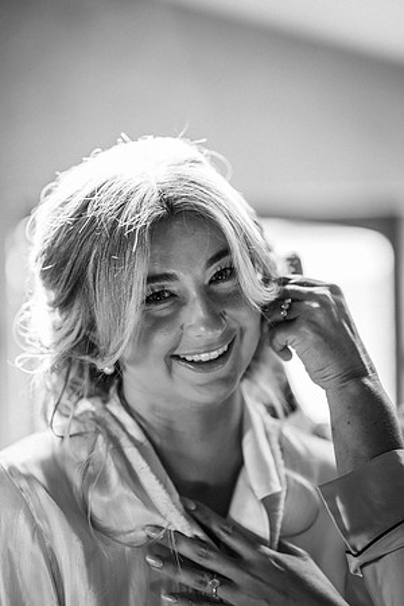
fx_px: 1431
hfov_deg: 16.1
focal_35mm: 85
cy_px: 303
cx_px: 202
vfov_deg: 23.9
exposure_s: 1/200
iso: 200
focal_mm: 85
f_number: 2
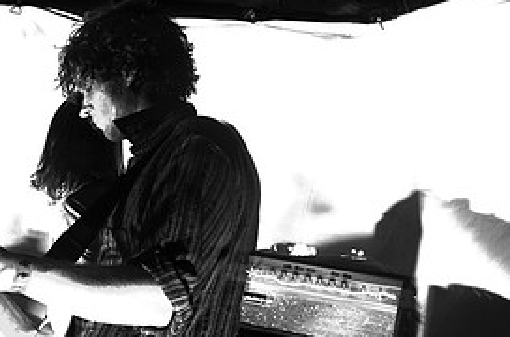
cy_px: 186
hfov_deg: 28.9
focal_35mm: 64
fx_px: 905
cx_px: -30
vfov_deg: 21.1
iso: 1000
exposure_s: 1/1.25
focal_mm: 20
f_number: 2.8
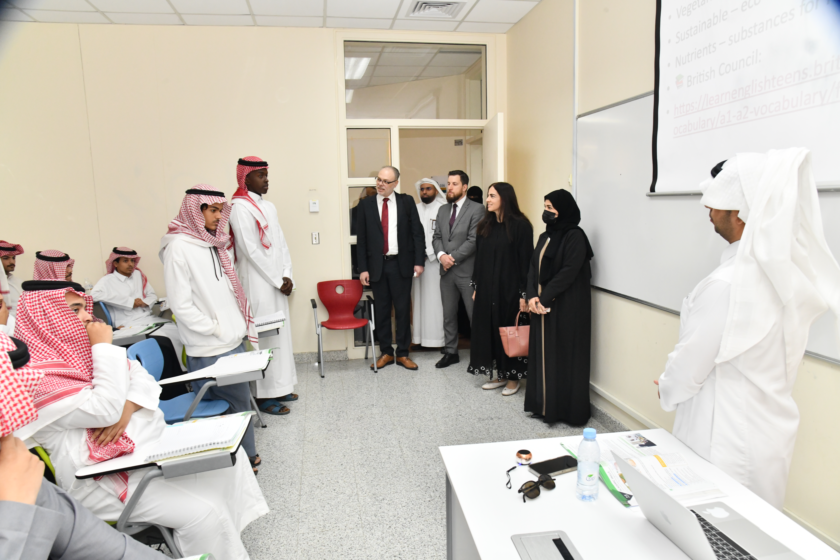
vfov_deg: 53.1
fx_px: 560
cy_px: 280
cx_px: 420
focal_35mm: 24
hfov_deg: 73.7
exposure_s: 1/100
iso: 2500
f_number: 10
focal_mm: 24
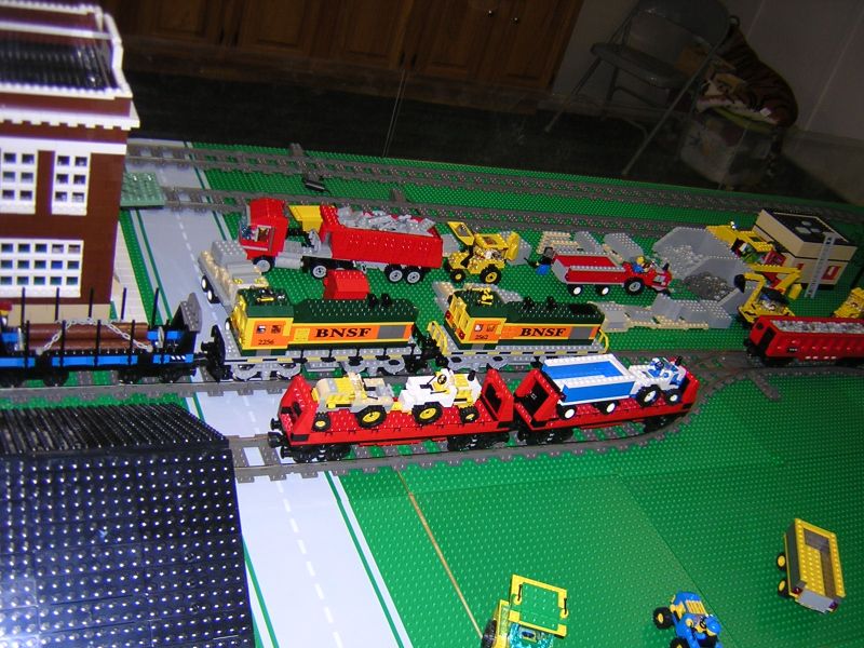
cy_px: 324
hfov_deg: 51.4
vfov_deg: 39.7
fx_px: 899
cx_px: 432
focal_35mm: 36
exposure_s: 1/60.1
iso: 100
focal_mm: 4.7
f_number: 2.6
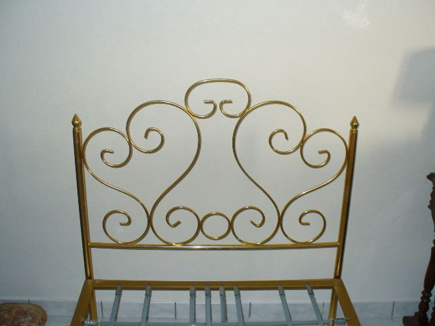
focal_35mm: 42
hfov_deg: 44.8
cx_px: 218
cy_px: 163
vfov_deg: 34.3
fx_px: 528
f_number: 2.8
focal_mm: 6.1
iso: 100
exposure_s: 1/30
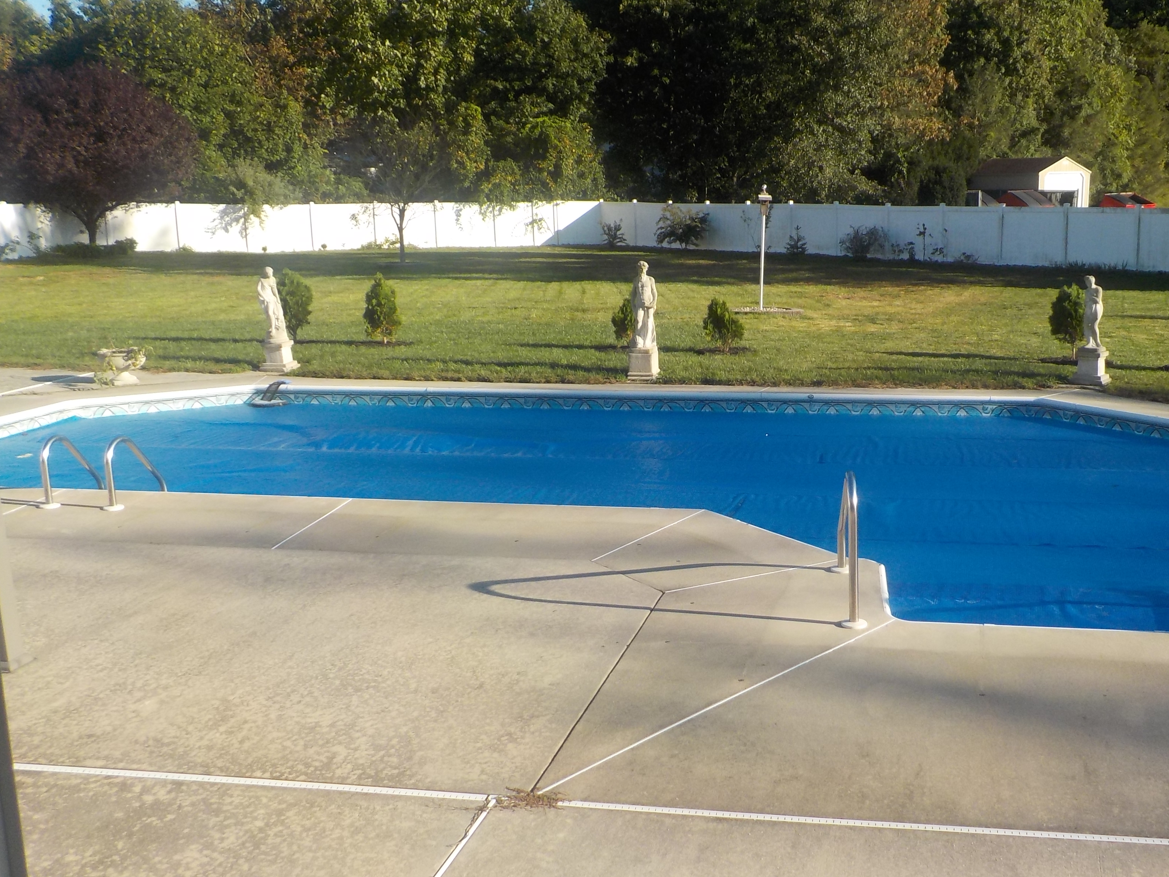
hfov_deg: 48.6
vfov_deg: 37.6
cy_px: 516
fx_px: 1283
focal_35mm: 38
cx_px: 718
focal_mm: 4.1
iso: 125
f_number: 3.3
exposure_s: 1/800
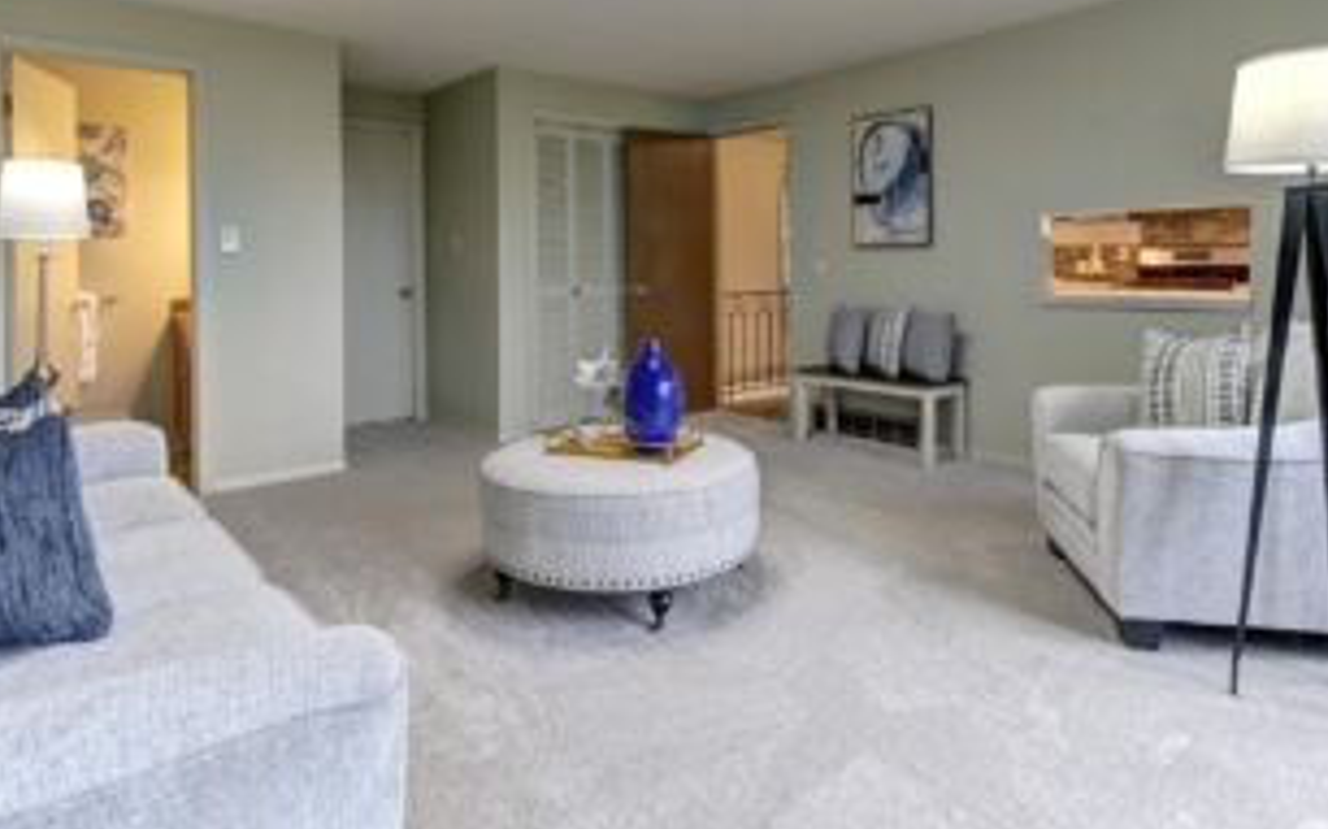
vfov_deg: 58.7
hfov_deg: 85.1
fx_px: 724
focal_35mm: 20
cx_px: 673
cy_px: 302
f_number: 11
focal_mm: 10
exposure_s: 1/6
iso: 3200
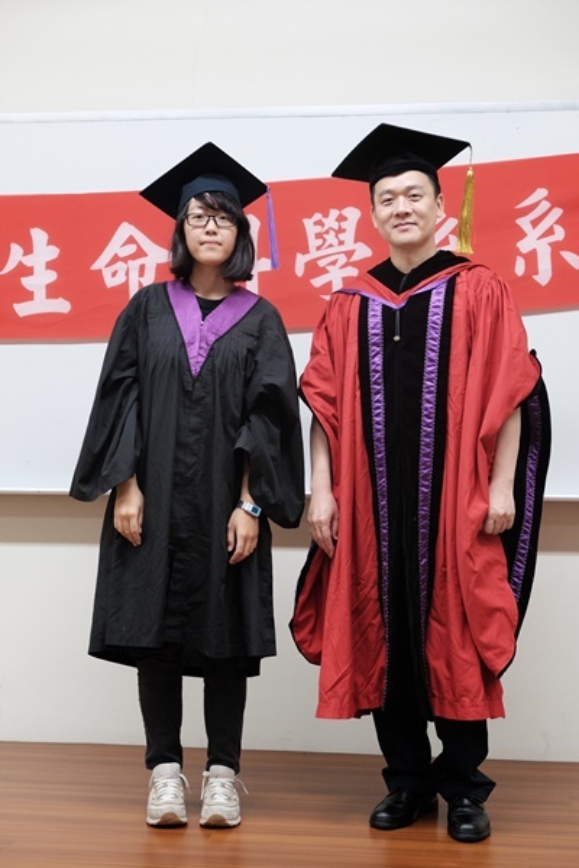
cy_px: 434
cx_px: 290
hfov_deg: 27.5
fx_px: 1182
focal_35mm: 49
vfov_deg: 40.3
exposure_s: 1/150
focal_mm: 32.9
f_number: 3.6
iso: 1600
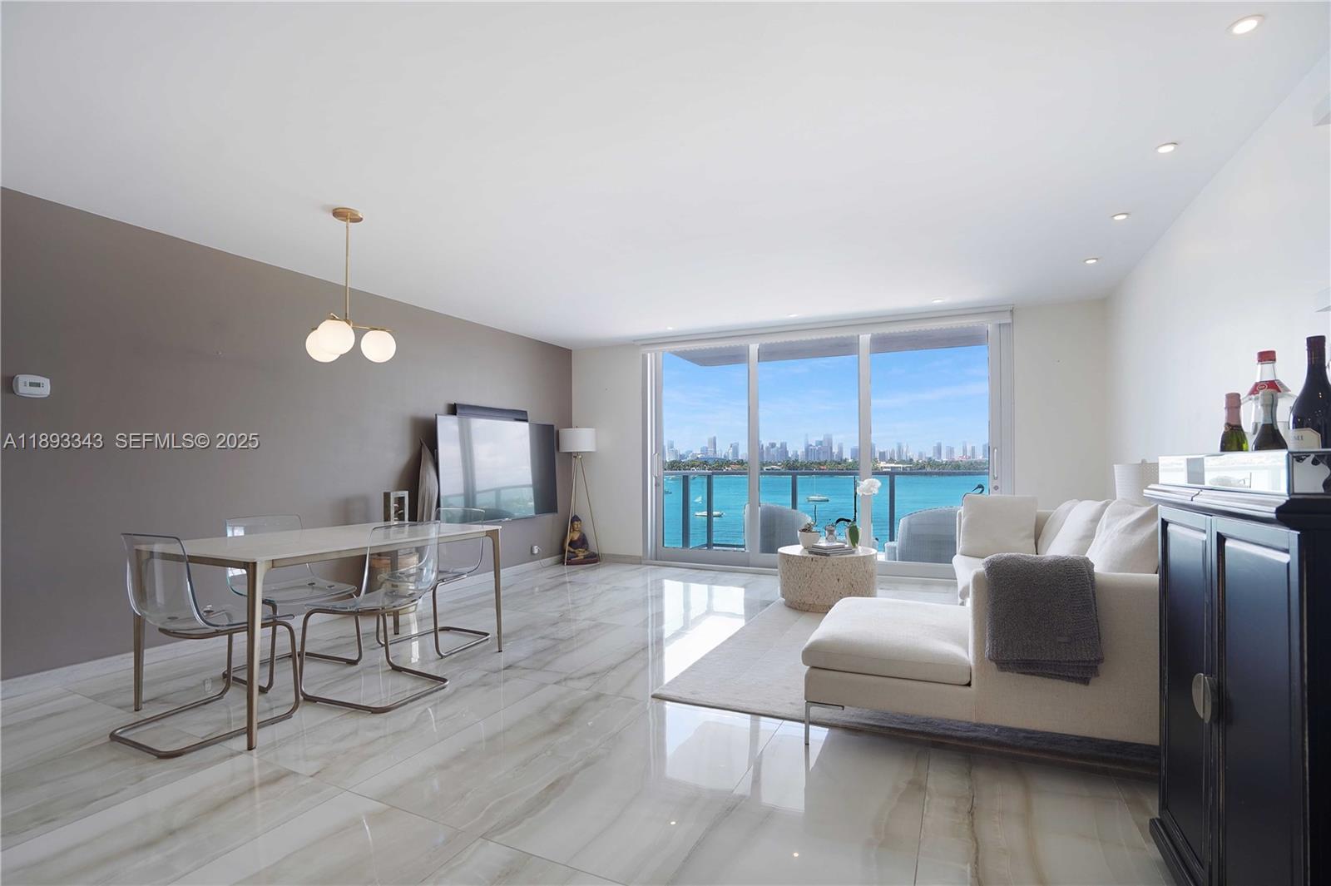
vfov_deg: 73.7
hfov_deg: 96.8
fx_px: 591
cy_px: 443
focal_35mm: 16
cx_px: 666
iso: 320
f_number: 5
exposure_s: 1/200
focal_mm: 16
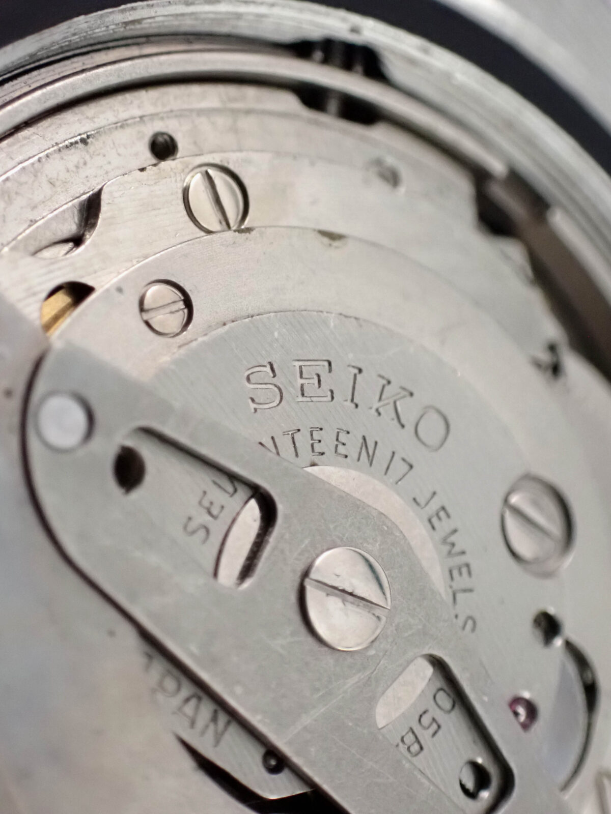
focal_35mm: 88
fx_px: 2071
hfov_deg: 16.8
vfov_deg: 22.3
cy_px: 407
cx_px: 306
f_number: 4.5
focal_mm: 15.66
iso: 1600
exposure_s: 1/80
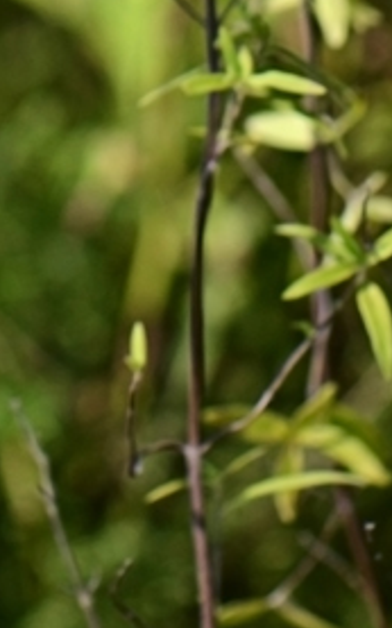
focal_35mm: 593
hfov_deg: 2.2
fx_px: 10140
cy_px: -521
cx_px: -363
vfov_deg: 3.5
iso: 400
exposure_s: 1/8000
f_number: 4
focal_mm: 105
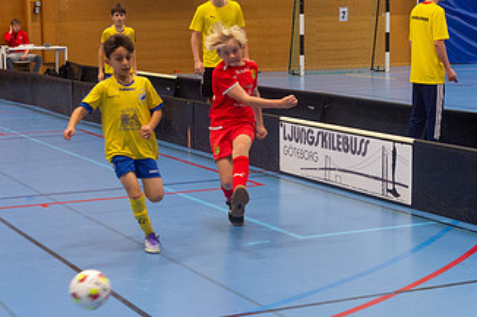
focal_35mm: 84
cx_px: 231
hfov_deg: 24.2
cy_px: 146
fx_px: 1112
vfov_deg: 16.2
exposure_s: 1/400
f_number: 3.5
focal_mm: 46
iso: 4000
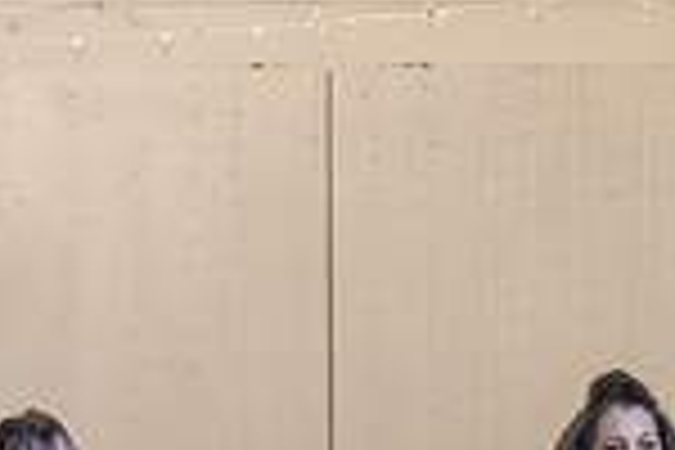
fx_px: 4650
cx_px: 127
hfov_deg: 8.3
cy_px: 660
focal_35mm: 248
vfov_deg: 5.5
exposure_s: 1/200
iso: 1600
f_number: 2.8
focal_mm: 60
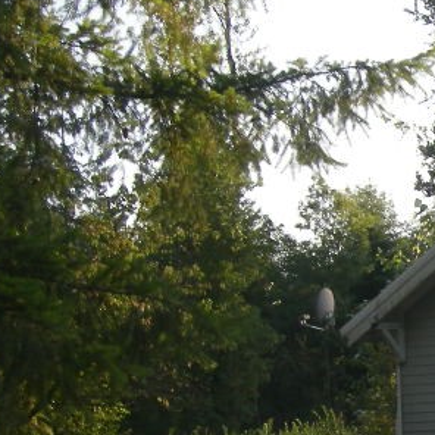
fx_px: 1564
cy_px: 376
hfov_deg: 14.4
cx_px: 710
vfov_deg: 15.7
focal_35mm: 110
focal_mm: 7.5
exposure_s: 1/119
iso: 64
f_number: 4.3
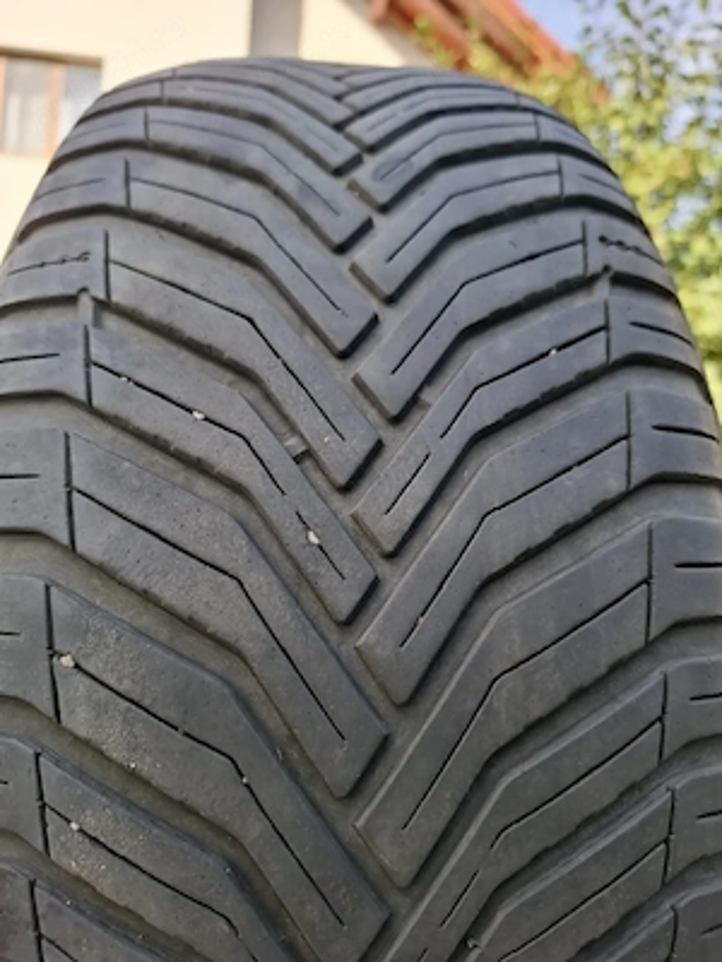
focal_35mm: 23
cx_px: 361
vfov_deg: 73.9
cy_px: 481
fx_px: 640
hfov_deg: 58.9
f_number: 1.8
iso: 50
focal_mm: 5.54
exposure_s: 1/199
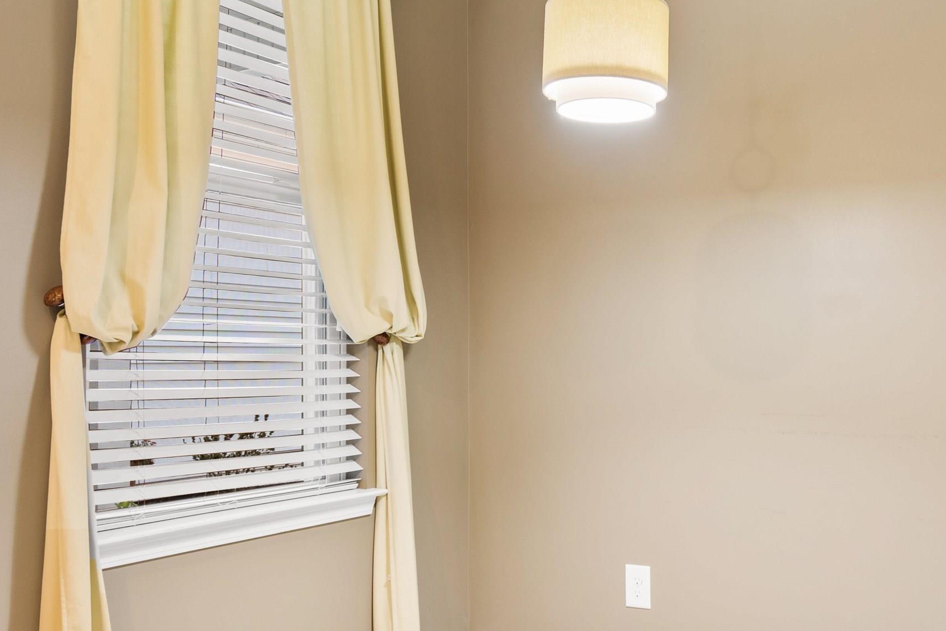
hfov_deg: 50.0
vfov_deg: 35.0
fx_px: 998
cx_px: 613
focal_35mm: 38
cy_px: 345
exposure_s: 3
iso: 100
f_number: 5
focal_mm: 14
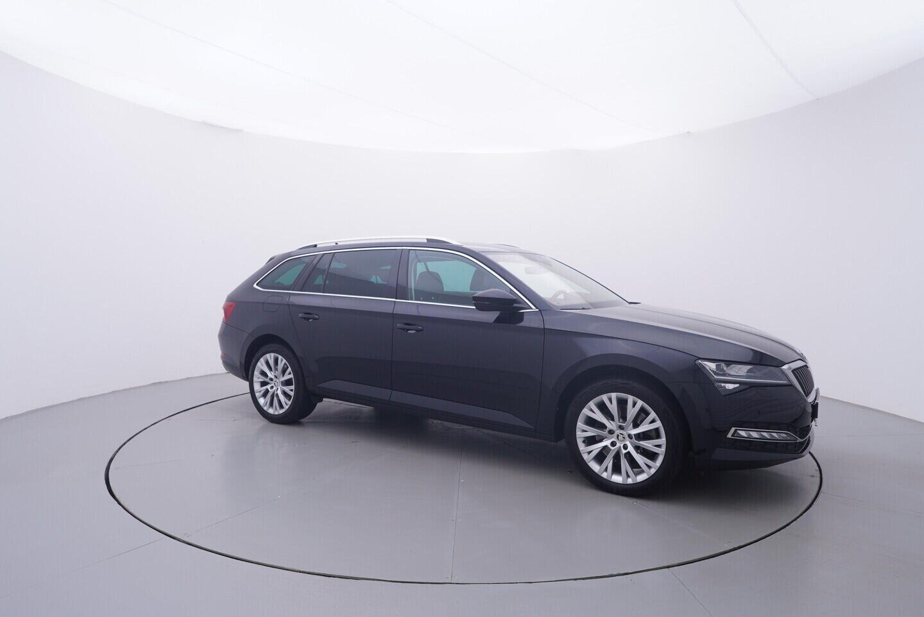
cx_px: 462
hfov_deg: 77.3
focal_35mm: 22
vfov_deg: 56.2
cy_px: 308
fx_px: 578
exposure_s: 1/80
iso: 200
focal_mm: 15
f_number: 5
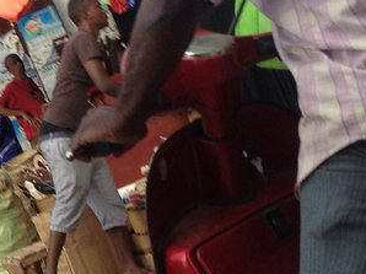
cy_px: 200
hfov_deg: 13.4
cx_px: -151
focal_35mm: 141
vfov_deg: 10.5
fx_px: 1490
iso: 50
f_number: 2.4
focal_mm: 4.28
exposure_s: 1/386
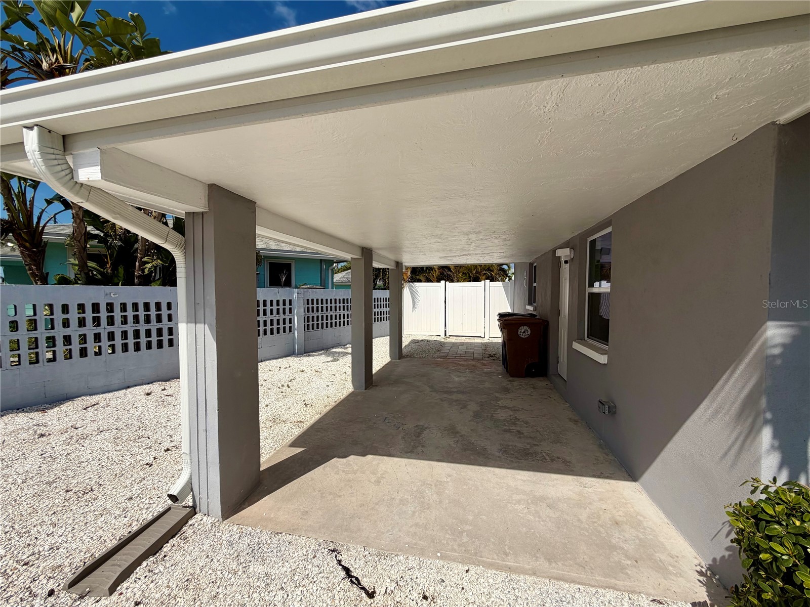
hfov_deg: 102.1
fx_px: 328
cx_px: 405
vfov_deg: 85.7
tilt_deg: -2.6
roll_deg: +0.0
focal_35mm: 14
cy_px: 304
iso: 20
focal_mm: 2.22
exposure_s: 1/1901
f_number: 2.2
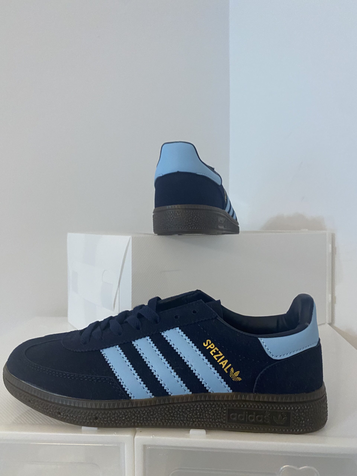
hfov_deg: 53.1
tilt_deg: +1.6
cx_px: 178
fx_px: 358
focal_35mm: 26
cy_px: 238
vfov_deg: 67.3
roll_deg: -0.2
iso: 250
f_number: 1.8
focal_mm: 4.25
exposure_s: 1/50
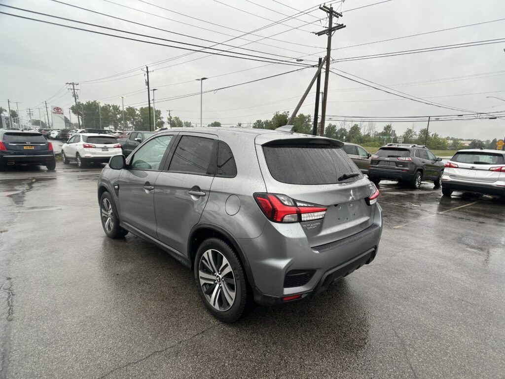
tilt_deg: -10.5
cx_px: 252
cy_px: 190
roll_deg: -1.4
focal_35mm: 26
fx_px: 379
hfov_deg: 67.3
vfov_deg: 53.1
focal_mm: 5.7
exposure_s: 1/526
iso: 50
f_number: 1.5
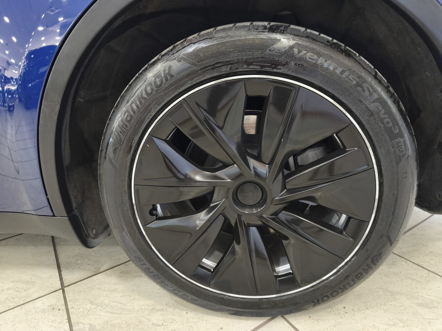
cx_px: 221
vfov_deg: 58.9
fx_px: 294
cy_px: 166
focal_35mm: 23
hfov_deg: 73.9
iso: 640
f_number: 1.7
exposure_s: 1/33.3
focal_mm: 5.35
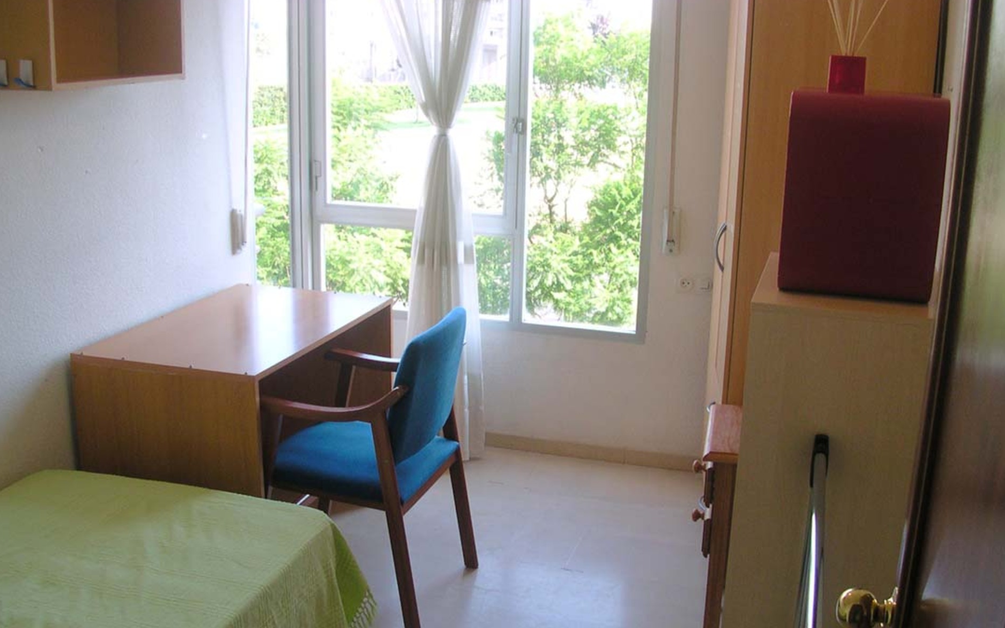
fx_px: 1096
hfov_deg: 49.3
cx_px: 507
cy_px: 372
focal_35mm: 40
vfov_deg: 31.9
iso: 100
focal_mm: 5.6
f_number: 2.7
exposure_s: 1/52.8
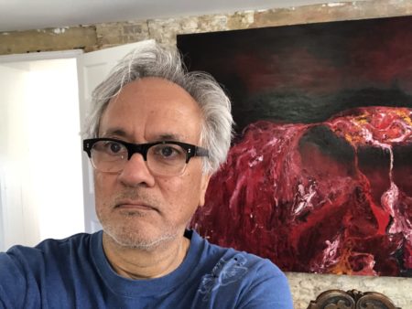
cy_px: 154
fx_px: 381
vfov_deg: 44.2
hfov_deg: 56.8
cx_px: 206
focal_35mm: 32
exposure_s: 1/40
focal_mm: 2.87
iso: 250
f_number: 2.2
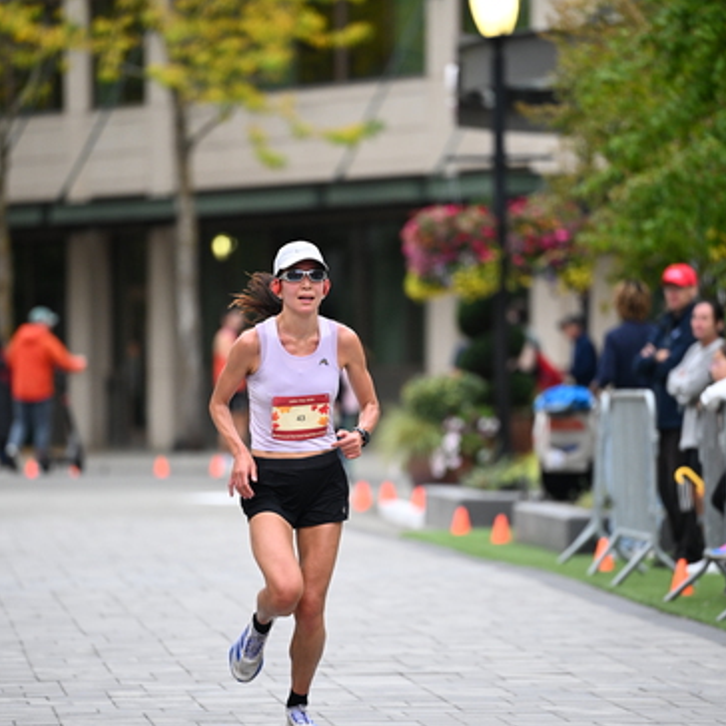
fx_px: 6098
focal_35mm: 257
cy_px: 397
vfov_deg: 6.8
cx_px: 364
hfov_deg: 6.8
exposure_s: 1/1000
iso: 1600
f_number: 2.8
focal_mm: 200
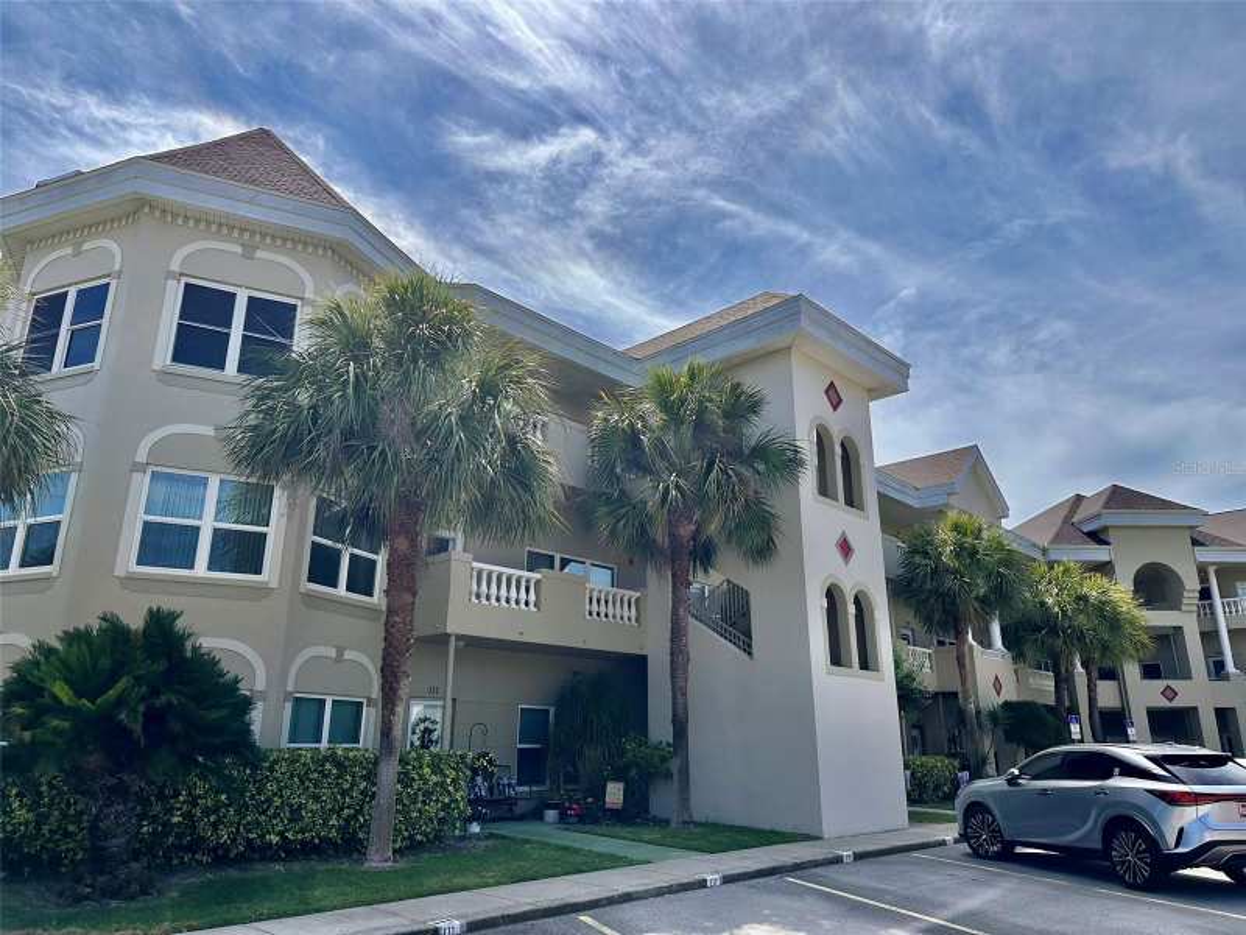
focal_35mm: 24
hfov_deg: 71.6
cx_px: 623
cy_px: 468
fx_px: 864
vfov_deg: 56.8
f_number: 1.78
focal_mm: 6.86
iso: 80
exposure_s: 1/8197
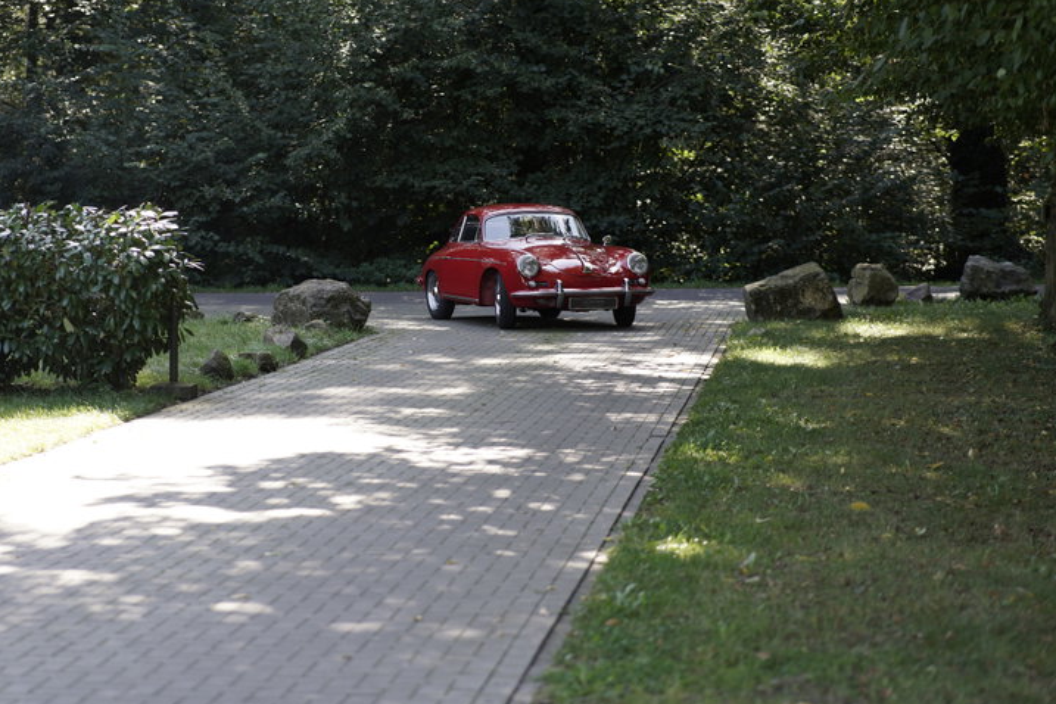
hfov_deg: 22.4
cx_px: 493
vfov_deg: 15.0
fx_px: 2669
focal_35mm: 91
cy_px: 346
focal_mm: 85
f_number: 2.2
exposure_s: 1/250
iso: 200
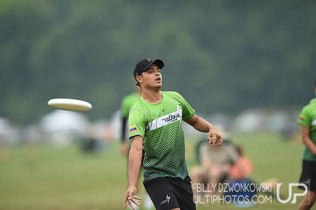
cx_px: 158
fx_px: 3506
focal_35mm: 400
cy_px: 105
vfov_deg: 3.4
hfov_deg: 5.2
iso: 500
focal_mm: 400
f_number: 2.8
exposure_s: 1/1250
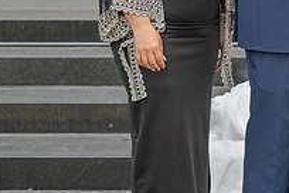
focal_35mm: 114
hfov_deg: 16.8
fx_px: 915
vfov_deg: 11.7
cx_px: 390
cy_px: -49
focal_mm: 40
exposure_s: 1/200
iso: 200
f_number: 5.6
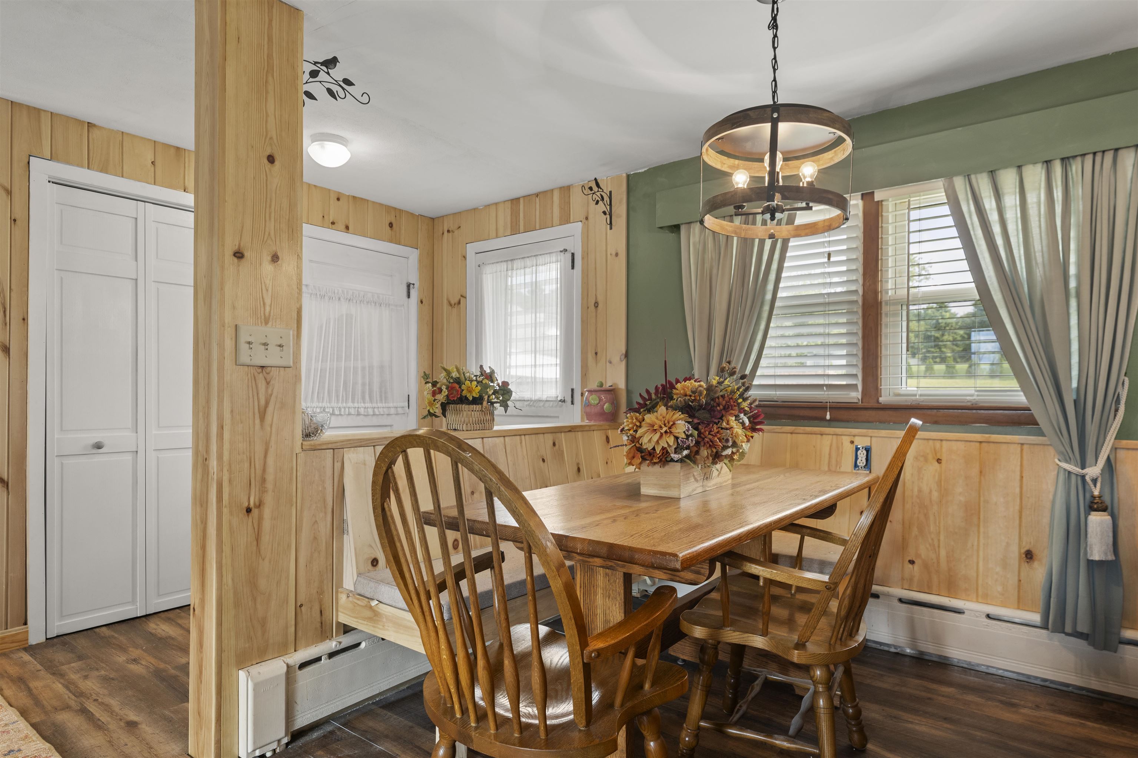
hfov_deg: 84.0
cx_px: 569
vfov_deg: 61.9
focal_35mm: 20
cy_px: 379
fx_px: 632
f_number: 8
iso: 400
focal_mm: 20
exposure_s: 1/5
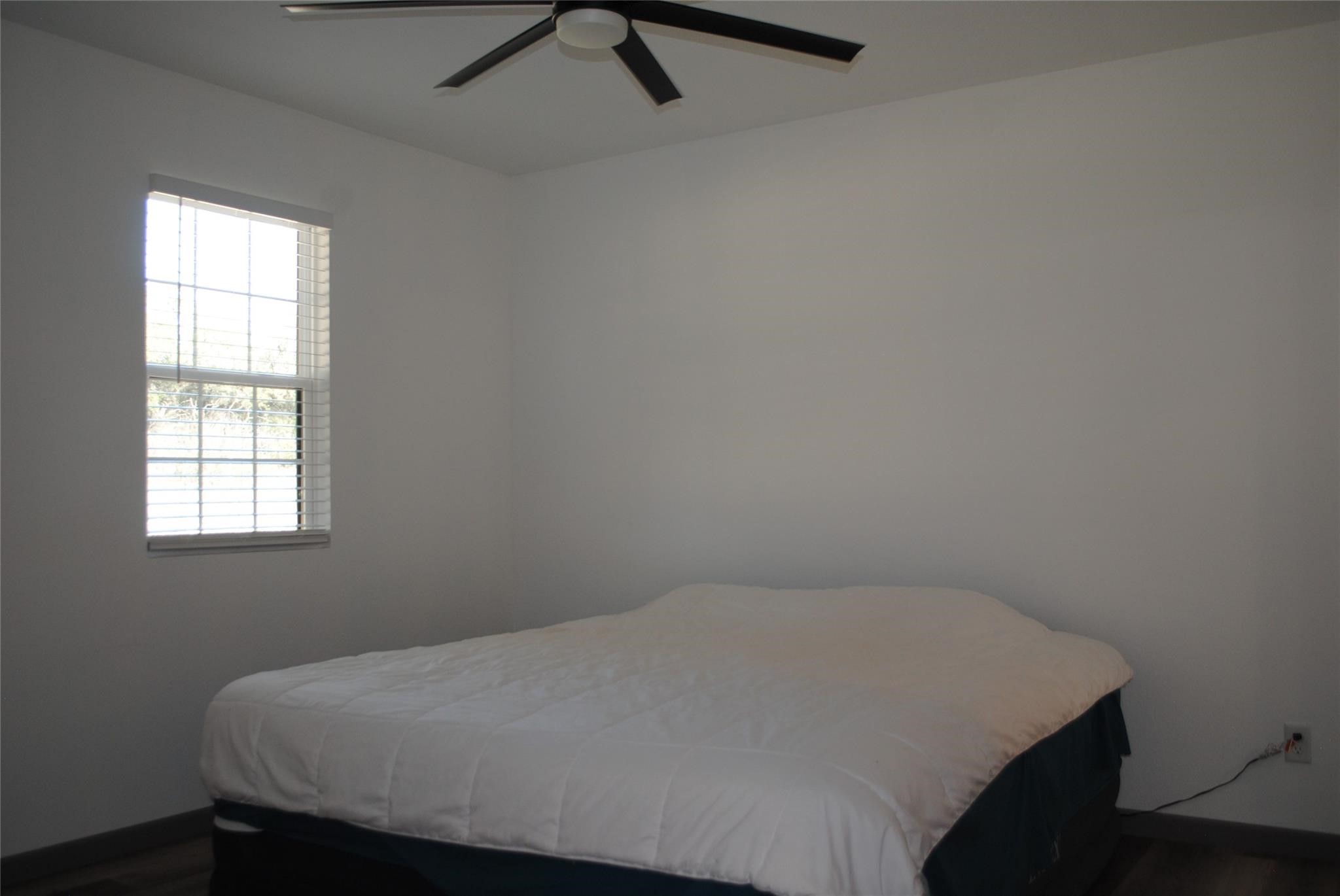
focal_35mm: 33
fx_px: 1230
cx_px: 670
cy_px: 448
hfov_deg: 57.2
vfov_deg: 40.1
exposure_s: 1/60
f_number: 3.8
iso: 200
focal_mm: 22
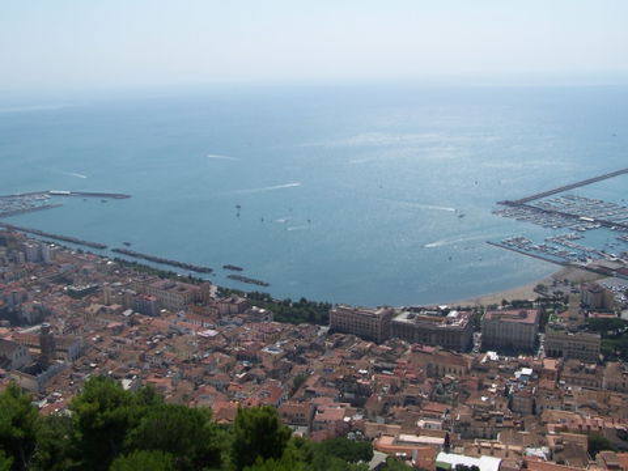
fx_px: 689
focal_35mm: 38
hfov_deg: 49.0
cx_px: 314
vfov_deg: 37.7
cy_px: 236
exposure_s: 1/750
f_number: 5.6
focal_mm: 6.3
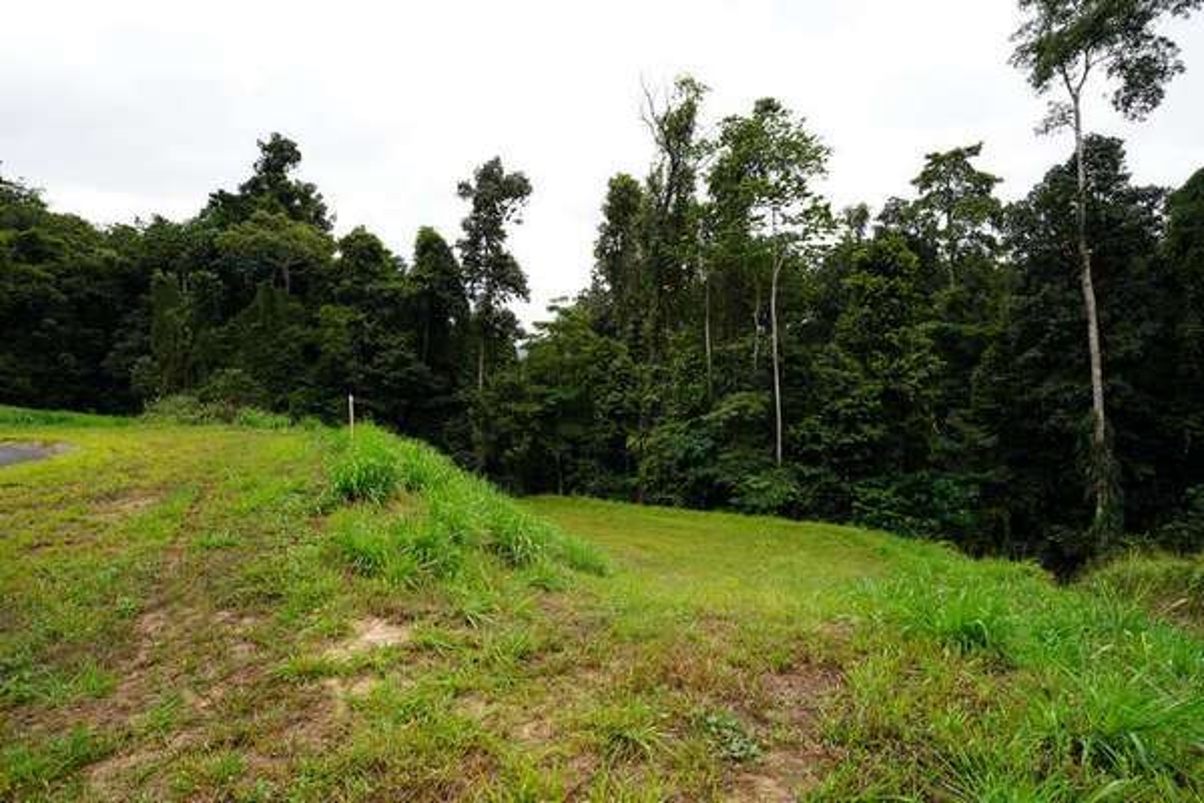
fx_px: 669
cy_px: 402
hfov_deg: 84.0
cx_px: 602
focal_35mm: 20
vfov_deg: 61.9
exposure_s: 1/100
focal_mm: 20
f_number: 7.1
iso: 100
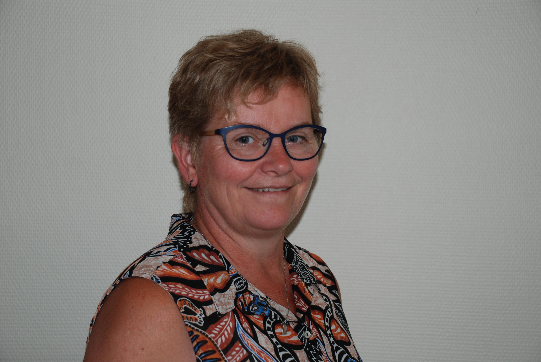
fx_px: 1083
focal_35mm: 72
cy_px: 181
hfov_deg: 28.0
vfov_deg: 19.0
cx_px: 270
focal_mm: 48
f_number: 4.8
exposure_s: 1/60
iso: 200
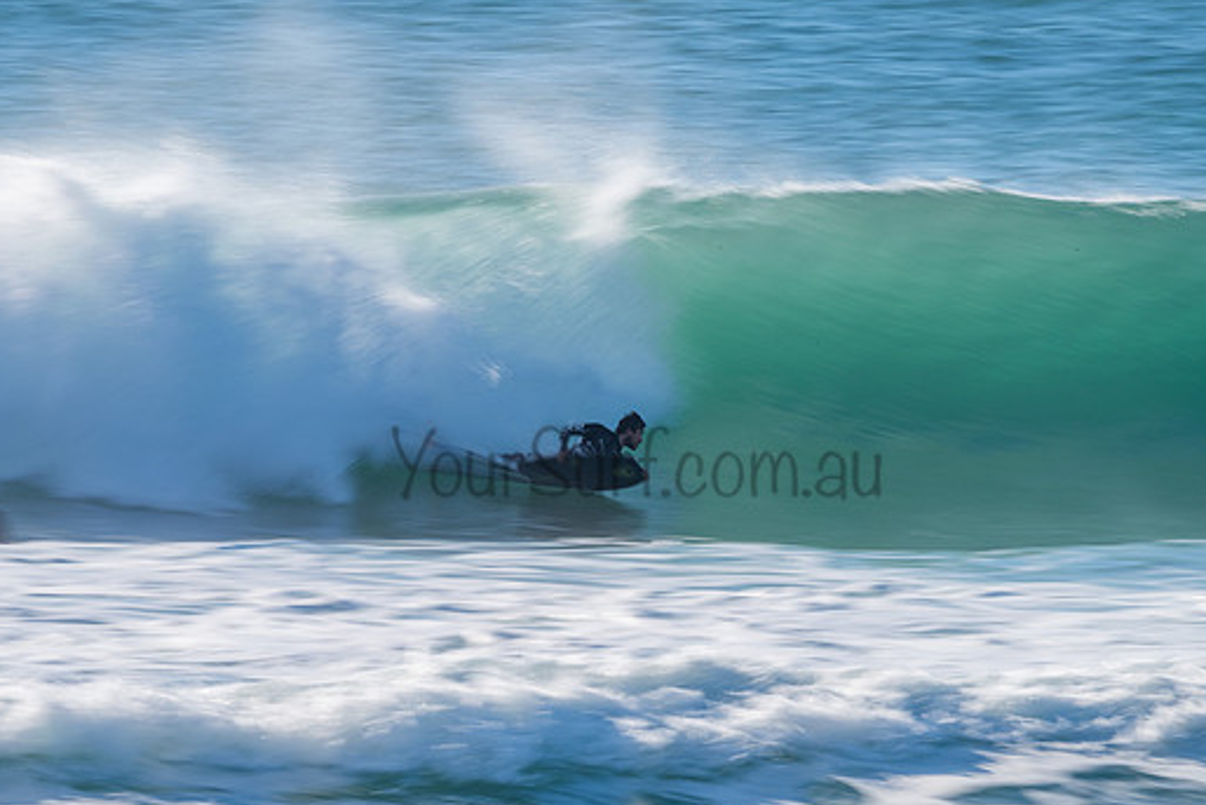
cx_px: 634
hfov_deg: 3.0
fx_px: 23154
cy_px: 442
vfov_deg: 2.0
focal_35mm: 691
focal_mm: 500
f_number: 25
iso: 64
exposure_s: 1/30
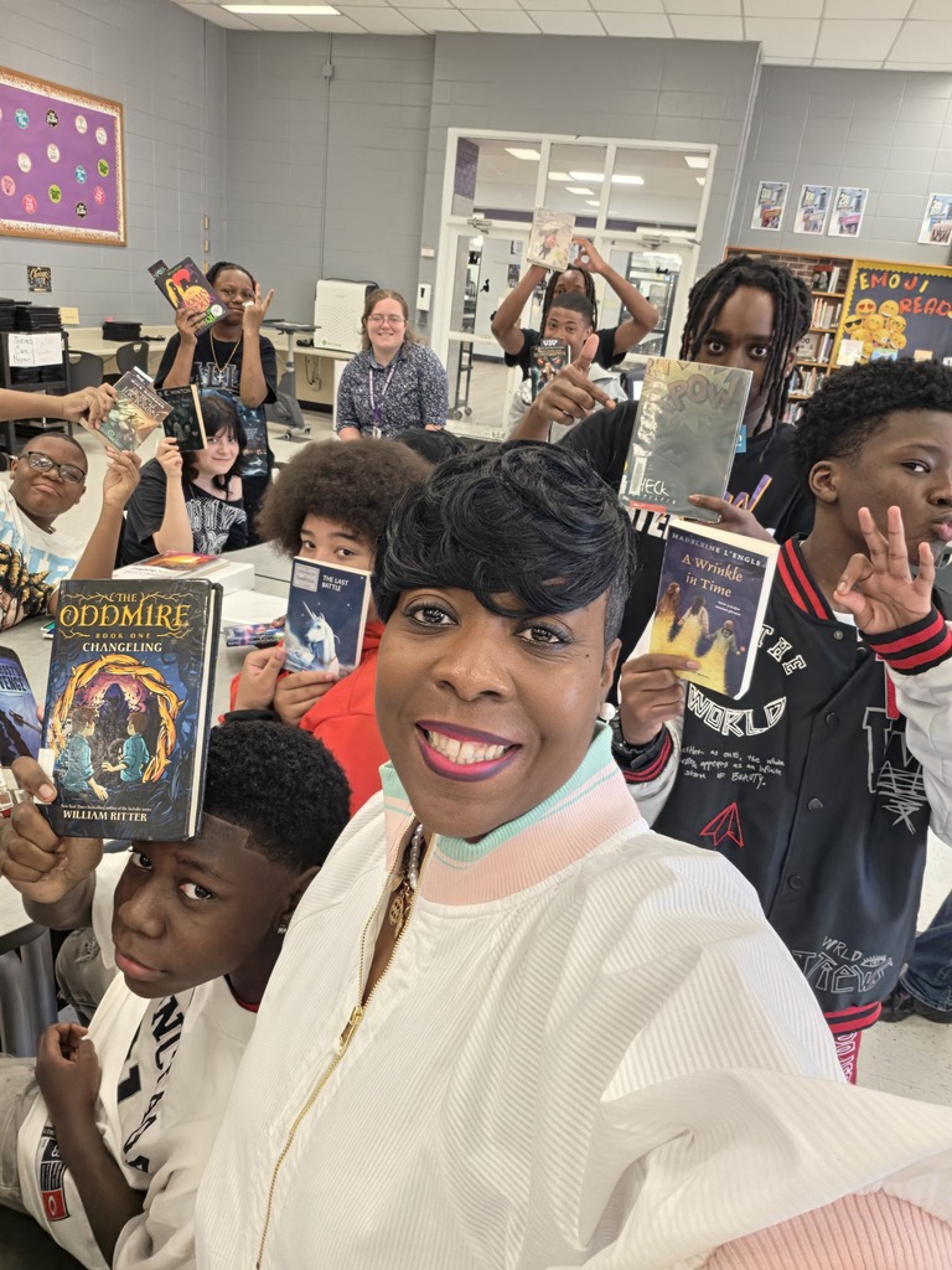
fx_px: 843
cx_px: 476
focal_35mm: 23
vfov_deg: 73.9
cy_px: 635
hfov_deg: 58.9
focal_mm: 3.3
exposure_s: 1/60.2
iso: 320
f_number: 2.2
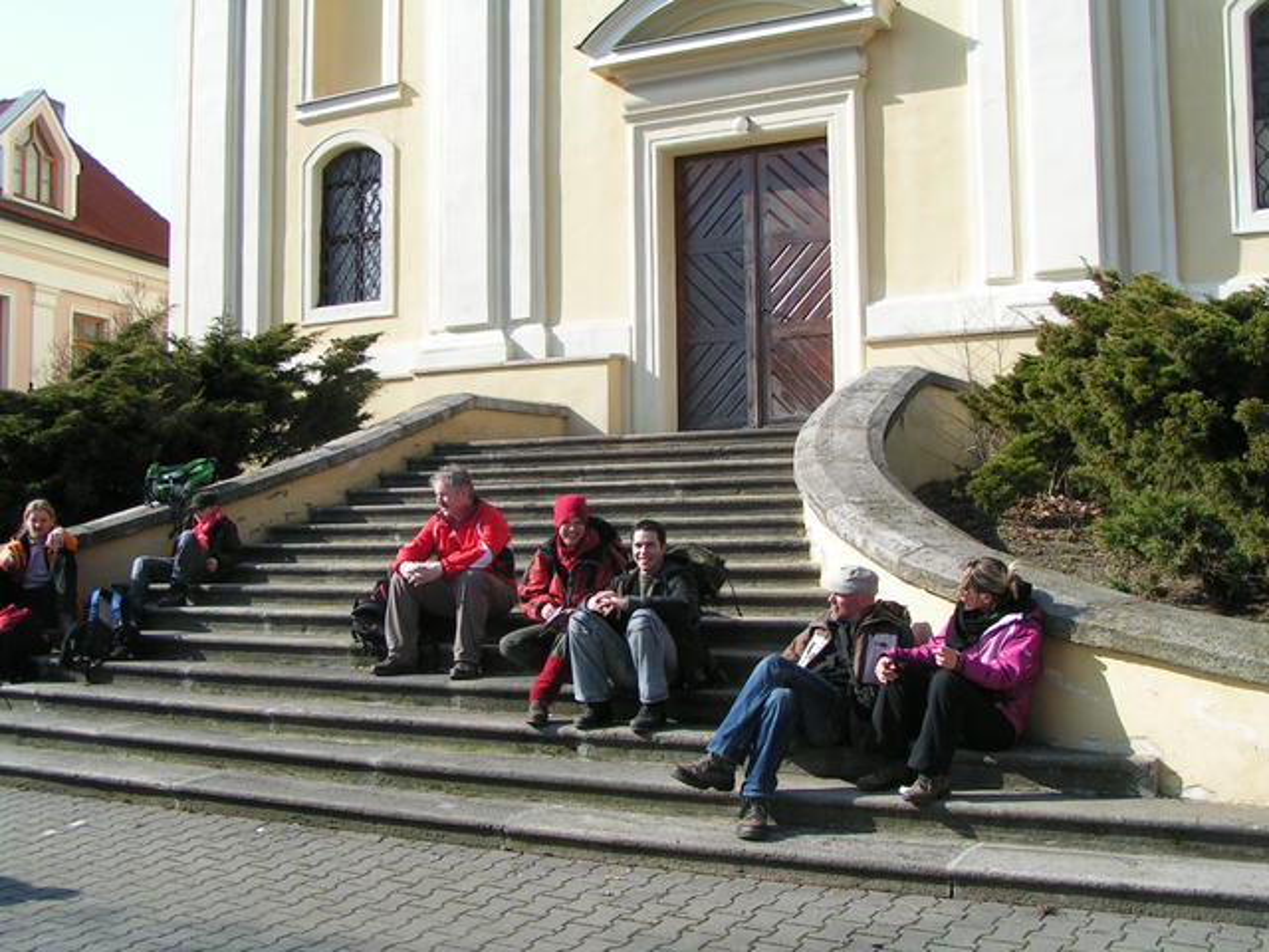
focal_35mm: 38
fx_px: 1393
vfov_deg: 37.7
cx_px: 634
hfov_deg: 49.0
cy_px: 476
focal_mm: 5.8
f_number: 5.6
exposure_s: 1/250
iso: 50
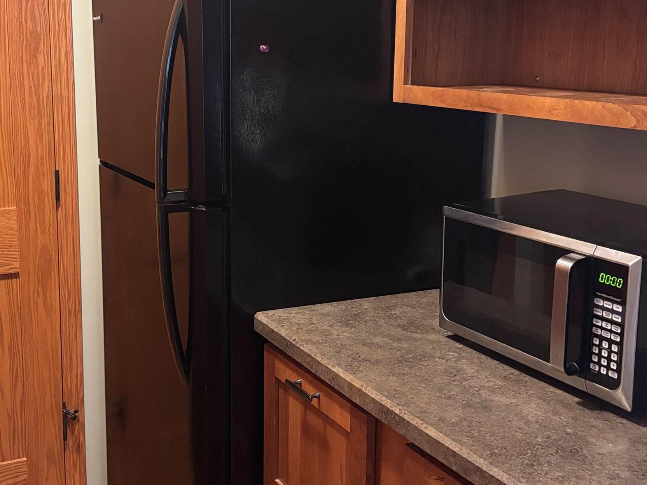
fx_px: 897
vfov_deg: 30.2
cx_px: 234
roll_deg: -0.6
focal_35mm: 48
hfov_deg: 39.3
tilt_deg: -12.1
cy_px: 208
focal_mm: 5.96
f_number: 1.6
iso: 500
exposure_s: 1/30
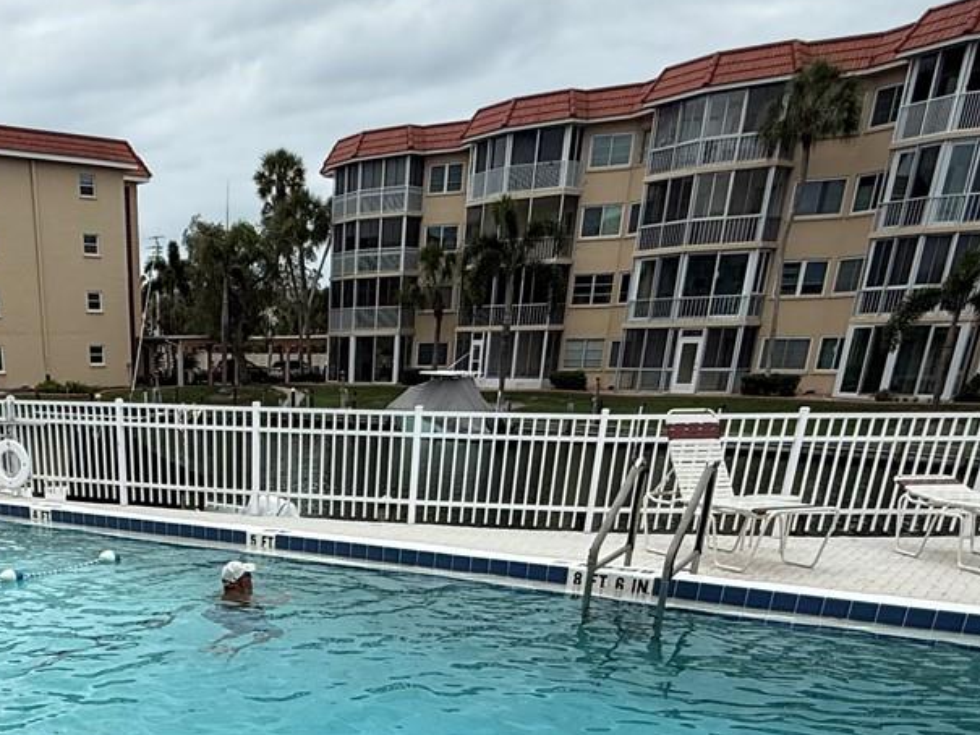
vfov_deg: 32.3
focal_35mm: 37
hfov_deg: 48.1
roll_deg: +0.4
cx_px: 240
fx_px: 1048
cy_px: 873
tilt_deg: -25.7
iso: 50
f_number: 2.2
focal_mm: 2.22
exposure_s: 1/2320
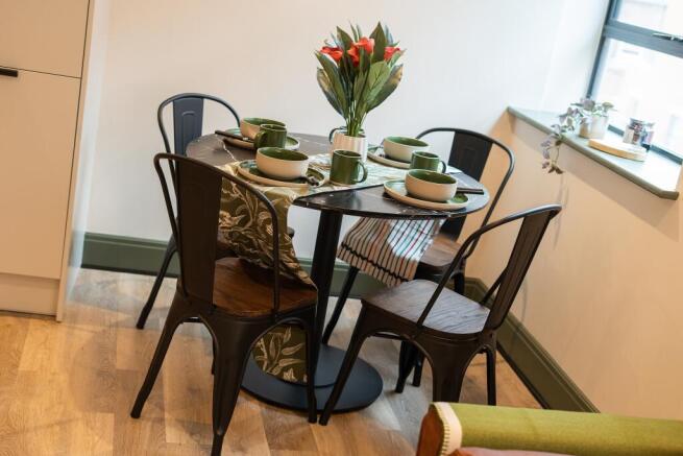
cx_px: 342
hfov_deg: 39.6
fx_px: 949
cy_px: 228
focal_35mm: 50
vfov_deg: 27.0
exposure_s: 1/160
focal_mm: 50
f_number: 3.2
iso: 1600
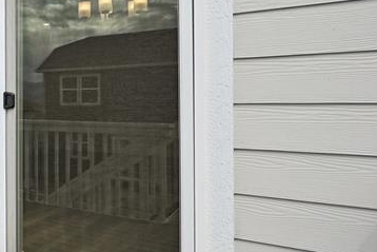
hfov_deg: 34.8
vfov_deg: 33.3
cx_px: -107
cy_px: 95
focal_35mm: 40
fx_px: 419
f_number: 9
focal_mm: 14
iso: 64
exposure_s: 1/60
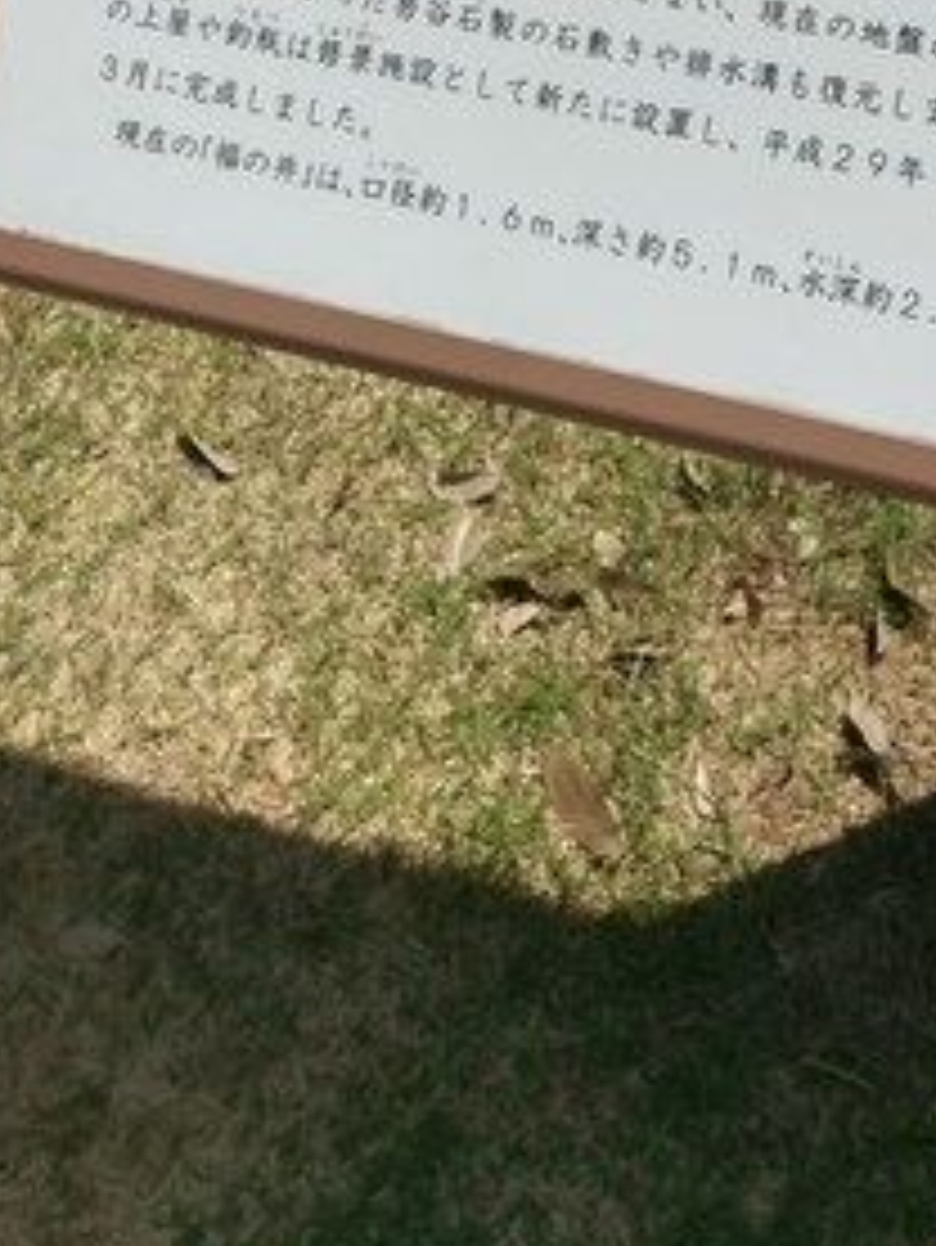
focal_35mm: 75
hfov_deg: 18.0
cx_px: 1300
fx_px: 2702
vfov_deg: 22.4
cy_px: -495
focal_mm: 4.58
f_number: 1.8
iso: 100
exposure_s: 1/5333
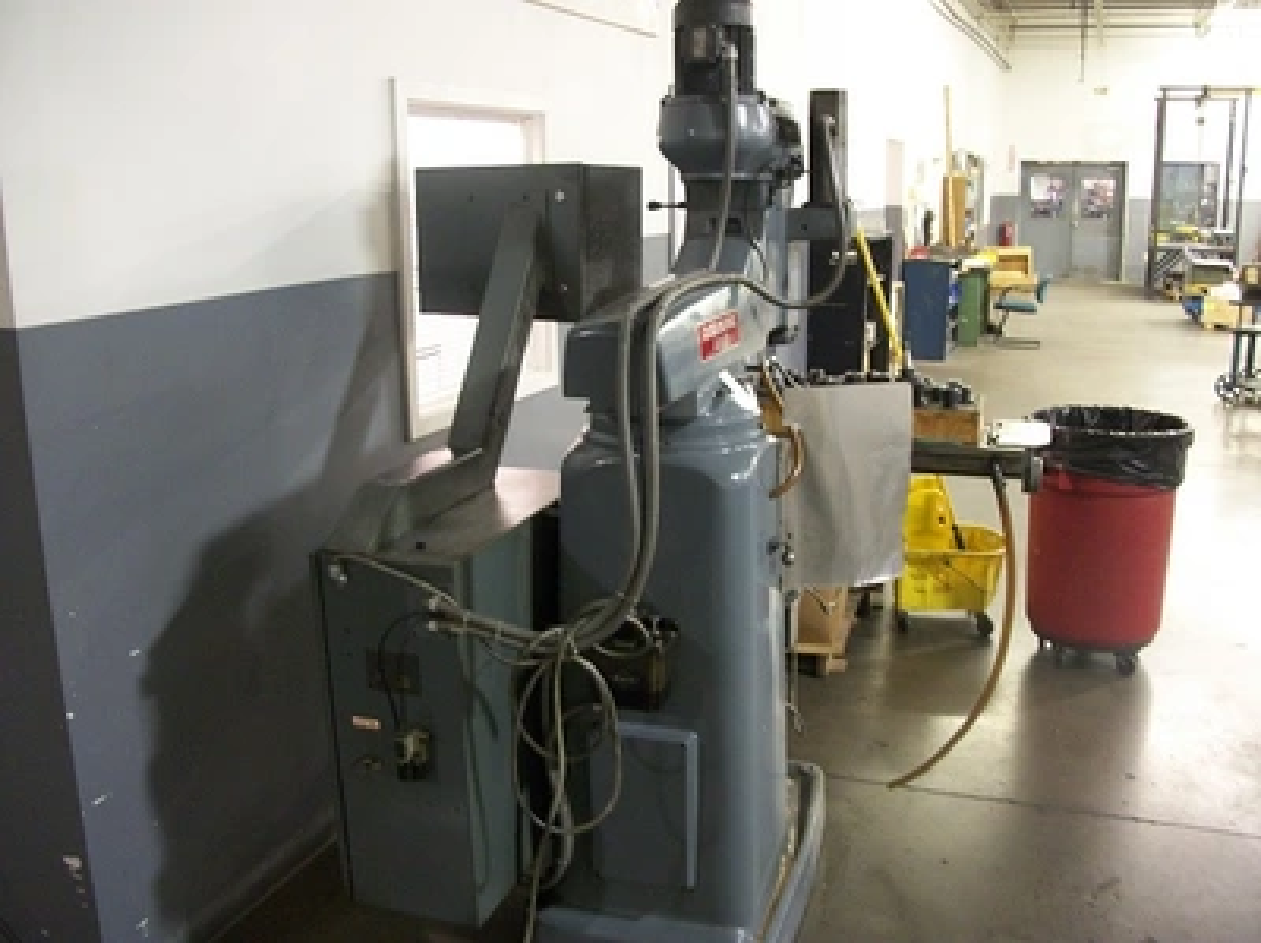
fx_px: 1164
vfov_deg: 44.1
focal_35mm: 32
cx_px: 630
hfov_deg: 56.9
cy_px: 472
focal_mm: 5.7
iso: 218
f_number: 2.9
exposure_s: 1/8
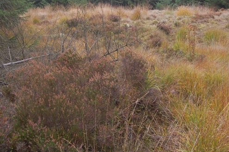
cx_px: 159
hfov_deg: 46.4
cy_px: 45
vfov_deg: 32.2
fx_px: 261
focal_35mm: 41
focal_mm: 18
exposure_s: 1/125
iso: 400
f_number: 5.6
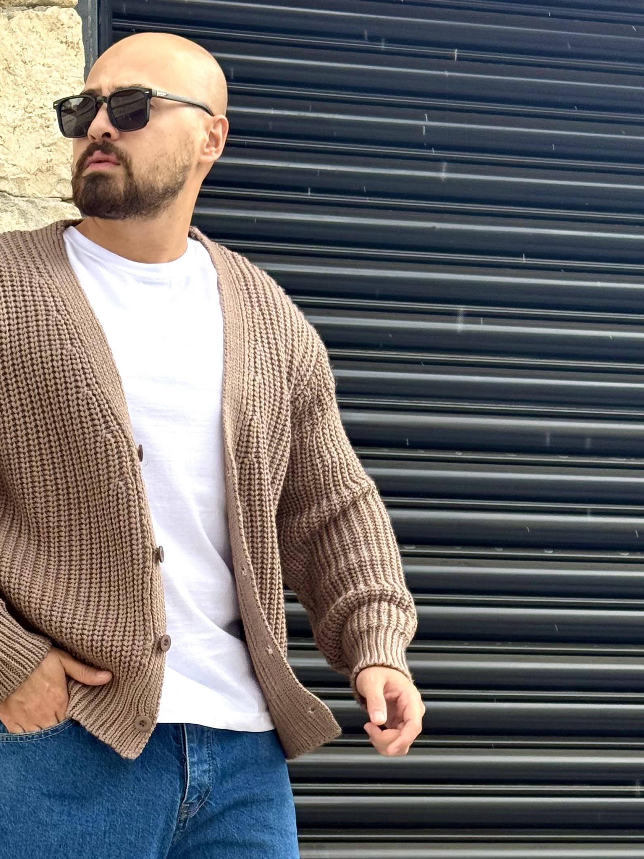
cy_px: 735
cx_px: 133
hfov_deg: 16.1
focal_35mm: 91
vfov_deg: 21.2
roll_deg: +0.9
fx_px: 2258
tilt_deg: +2.4
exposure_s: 1/587
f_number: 1.78
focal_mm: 6.76
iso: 80
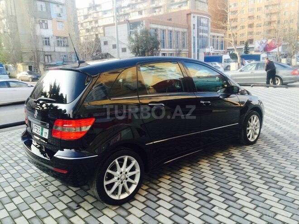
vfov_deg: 48.2
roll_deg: +2.2
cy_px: 112
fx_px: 250
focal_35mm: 29
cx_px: 150
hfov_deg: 61.7
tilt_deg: -10.7
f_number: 2.2
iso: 32
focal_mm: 4.15
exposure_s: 1/204
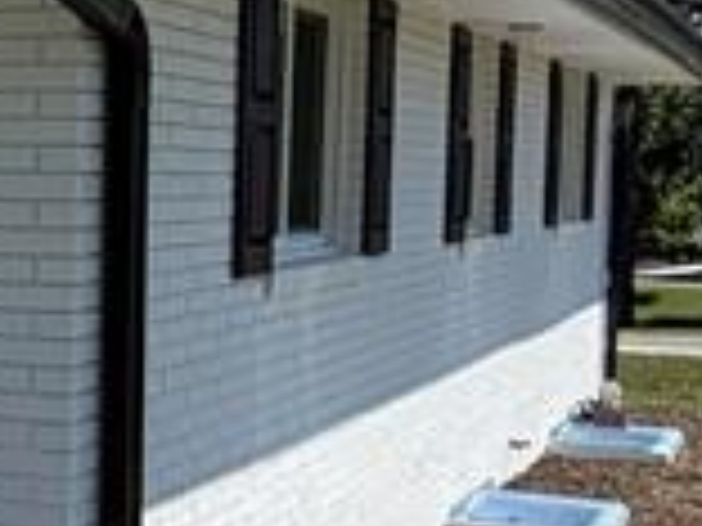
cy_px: 252
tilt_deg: -3.6
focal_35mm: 92
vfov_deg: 16.1
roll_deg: +0.0
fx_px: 1866
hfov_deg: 18.8
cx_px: -356
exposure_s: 1/779
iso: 20
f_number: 2.2
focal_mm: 2.22
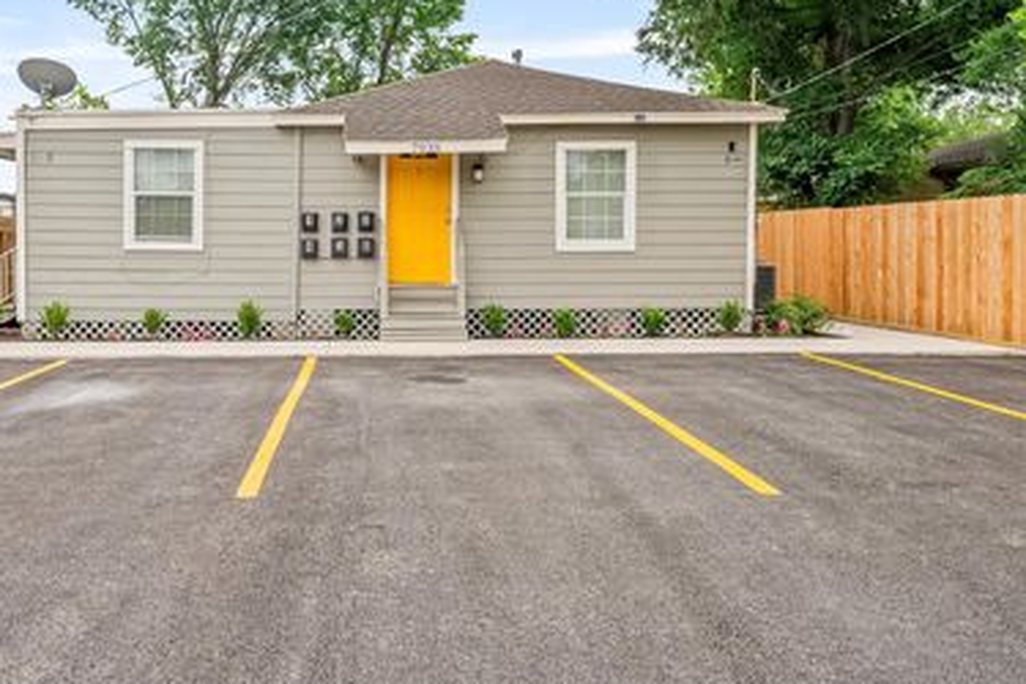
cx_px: 356
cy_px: 261
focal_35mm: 32
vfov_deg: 40.9
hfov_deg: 57.6
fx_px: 912
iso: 200
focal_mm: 24
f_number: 13
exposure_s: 1/25
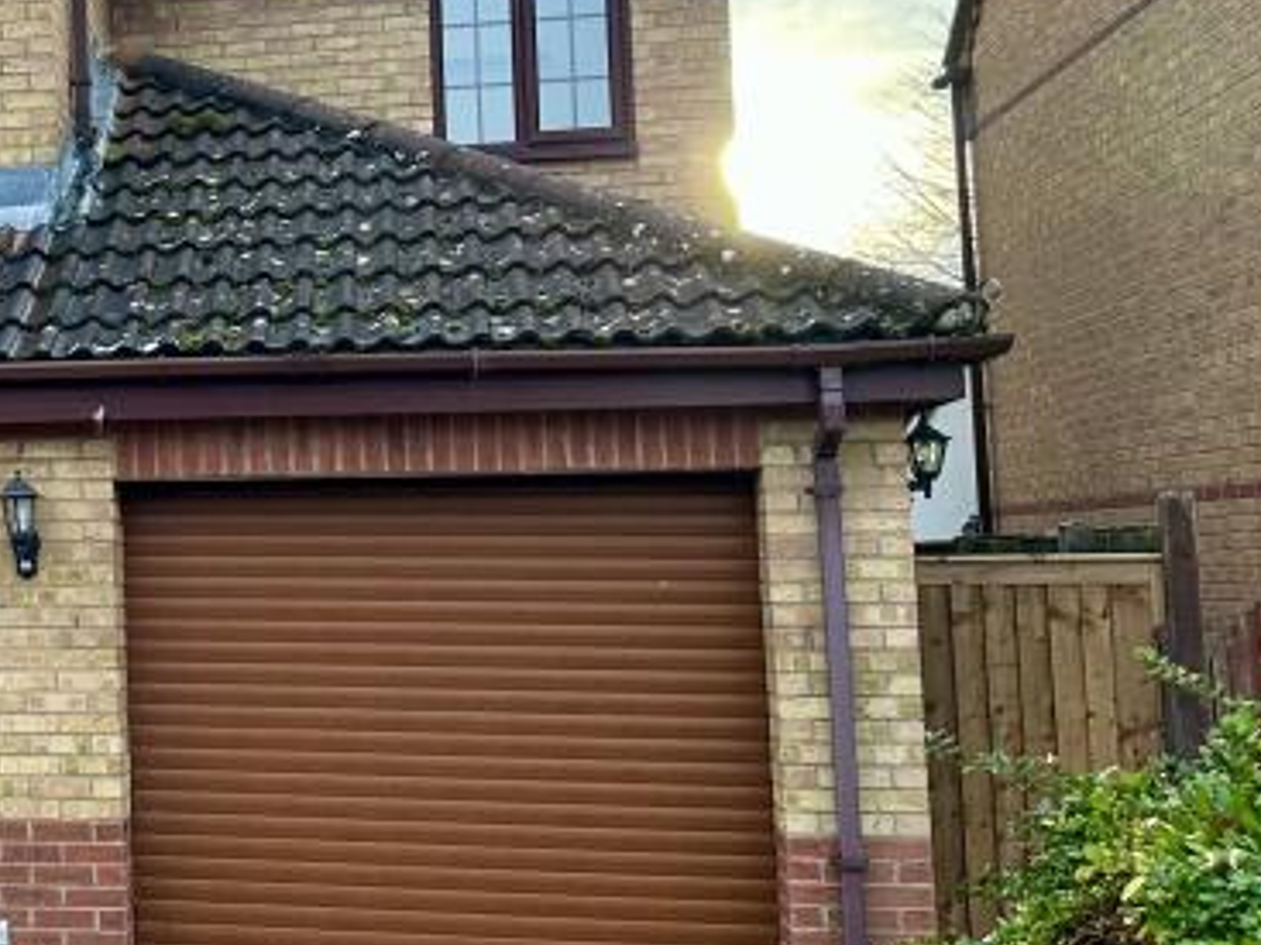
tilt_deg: +5.8
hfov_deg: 26.0
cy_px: 333
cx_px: -230
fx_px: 2440
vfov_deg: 21.9
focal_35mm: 67
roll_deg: +1.2
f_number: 1.78
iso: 80
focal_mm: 6.86
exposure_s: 1/412
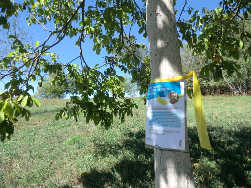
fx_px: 174
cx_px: 126
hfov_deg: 71.6
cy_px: 94
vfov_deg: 56.8
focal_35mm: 24
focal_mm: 4.3
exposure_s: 1/320
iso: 64
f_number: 3.2
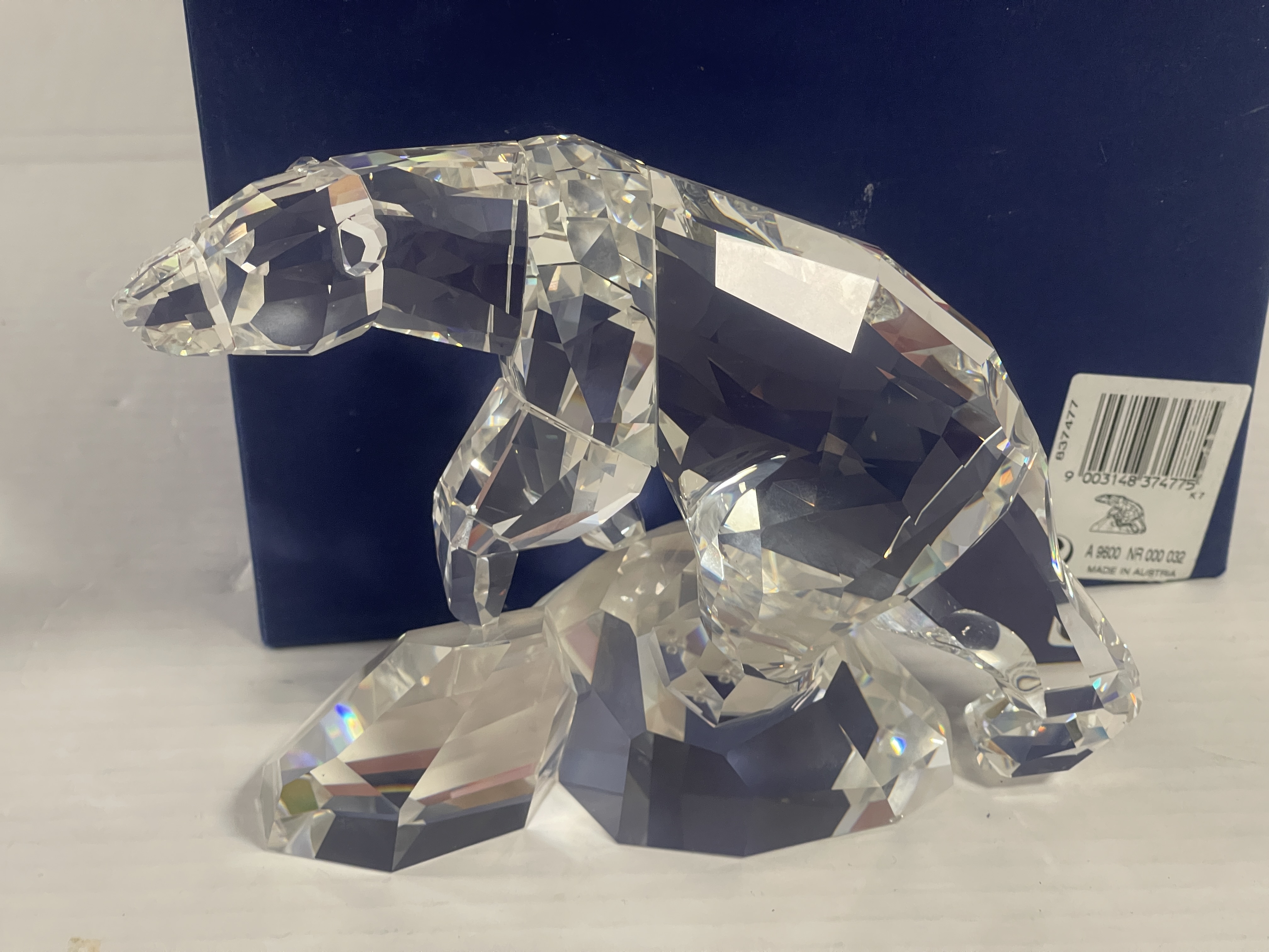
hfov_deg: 30.3
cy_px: 476
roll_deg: +0.2
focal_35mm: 64
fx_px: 2346
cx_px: 634
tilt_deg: -32.0
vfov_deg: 22.9
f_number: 2.2
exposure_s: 1/50
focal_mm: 7.5
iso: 250
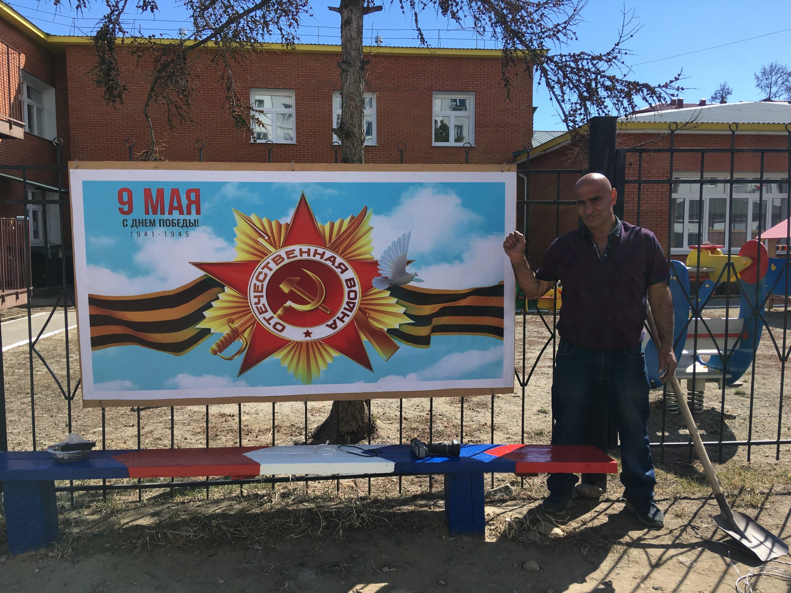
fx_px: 663
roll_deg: -0.3
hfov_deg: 61.7
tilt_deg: -5.1
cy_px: 296
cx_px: 396
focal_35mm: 29
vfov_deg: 48.2
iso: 25
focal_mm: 4.15
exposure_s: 1/1241
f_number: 2.2
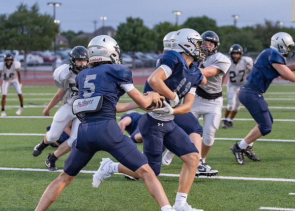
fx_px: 909
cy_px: 75
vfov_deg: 13.2
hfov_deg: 18.4
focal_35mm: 109
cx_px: 196
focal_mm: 80
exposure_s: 1/1000
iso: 2000
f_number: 2.8
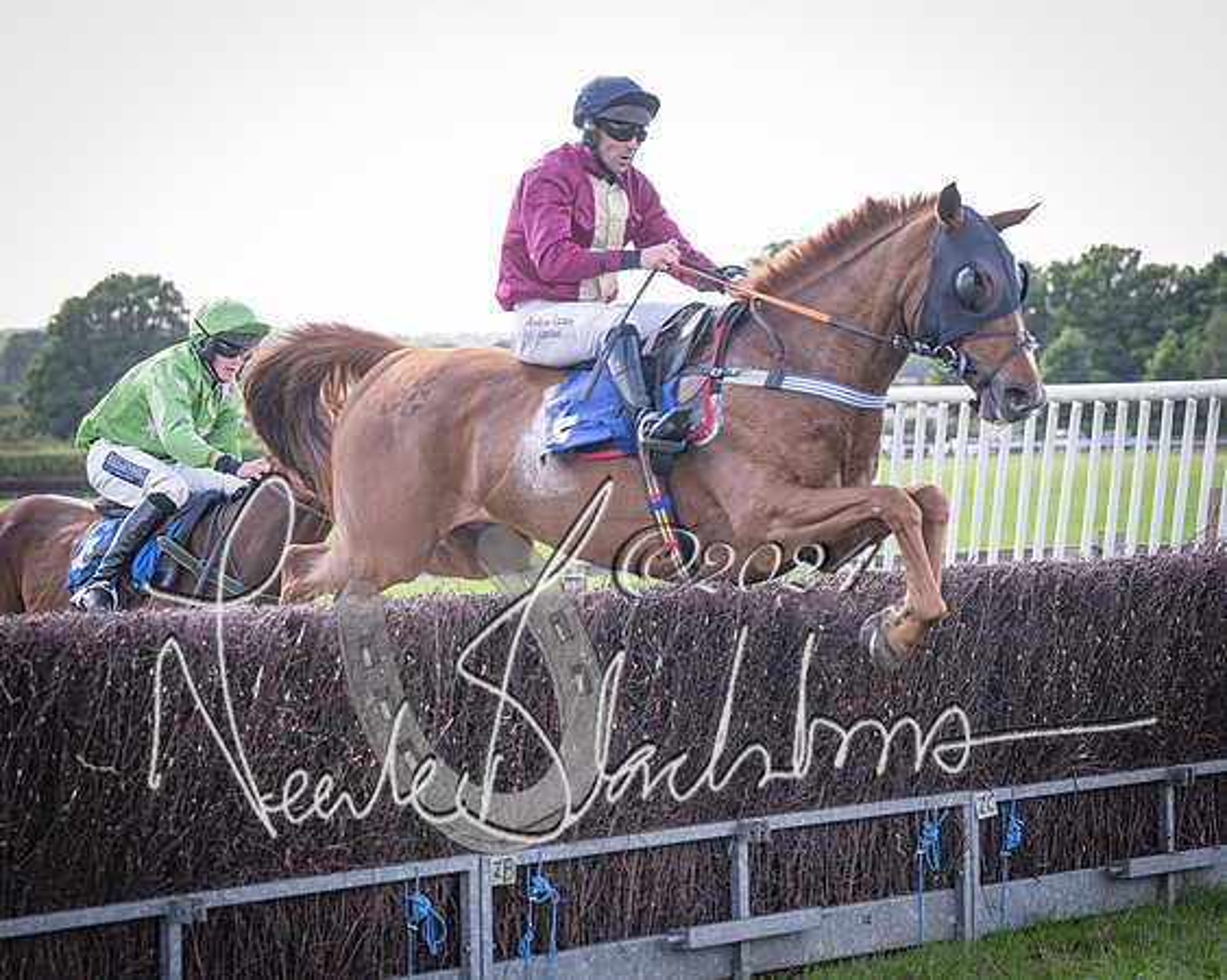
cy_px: 573
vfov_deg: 14.1
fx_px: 3966
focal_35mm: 109
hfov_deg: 17.6
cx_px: 791
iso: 640
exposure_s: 1/1600
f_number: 2.8
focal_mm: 70
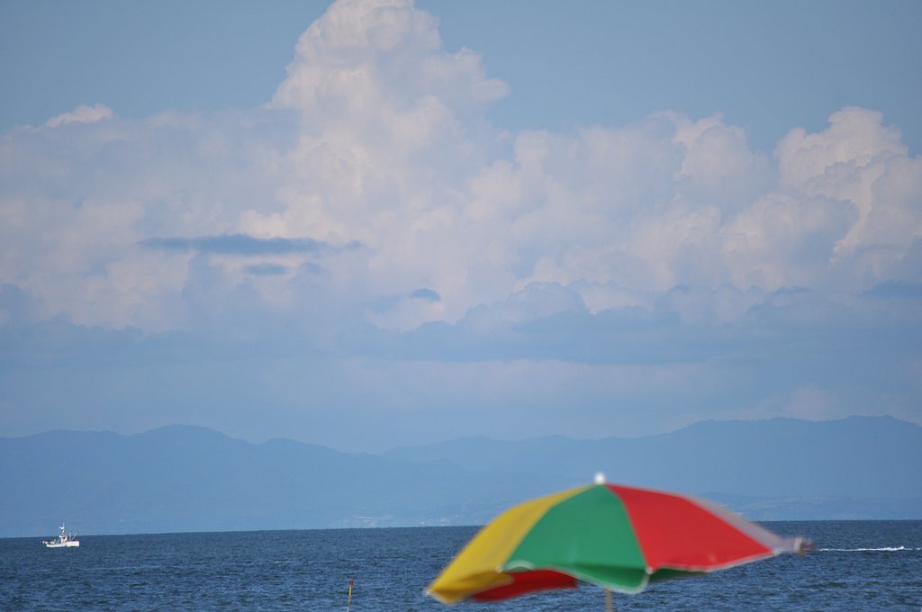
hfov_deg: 6.9
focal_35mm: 300
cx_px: 461
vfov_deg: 4.6
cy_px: 306
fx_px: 7674
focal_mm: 200
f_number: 5.6
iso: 200
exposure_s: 1/2000
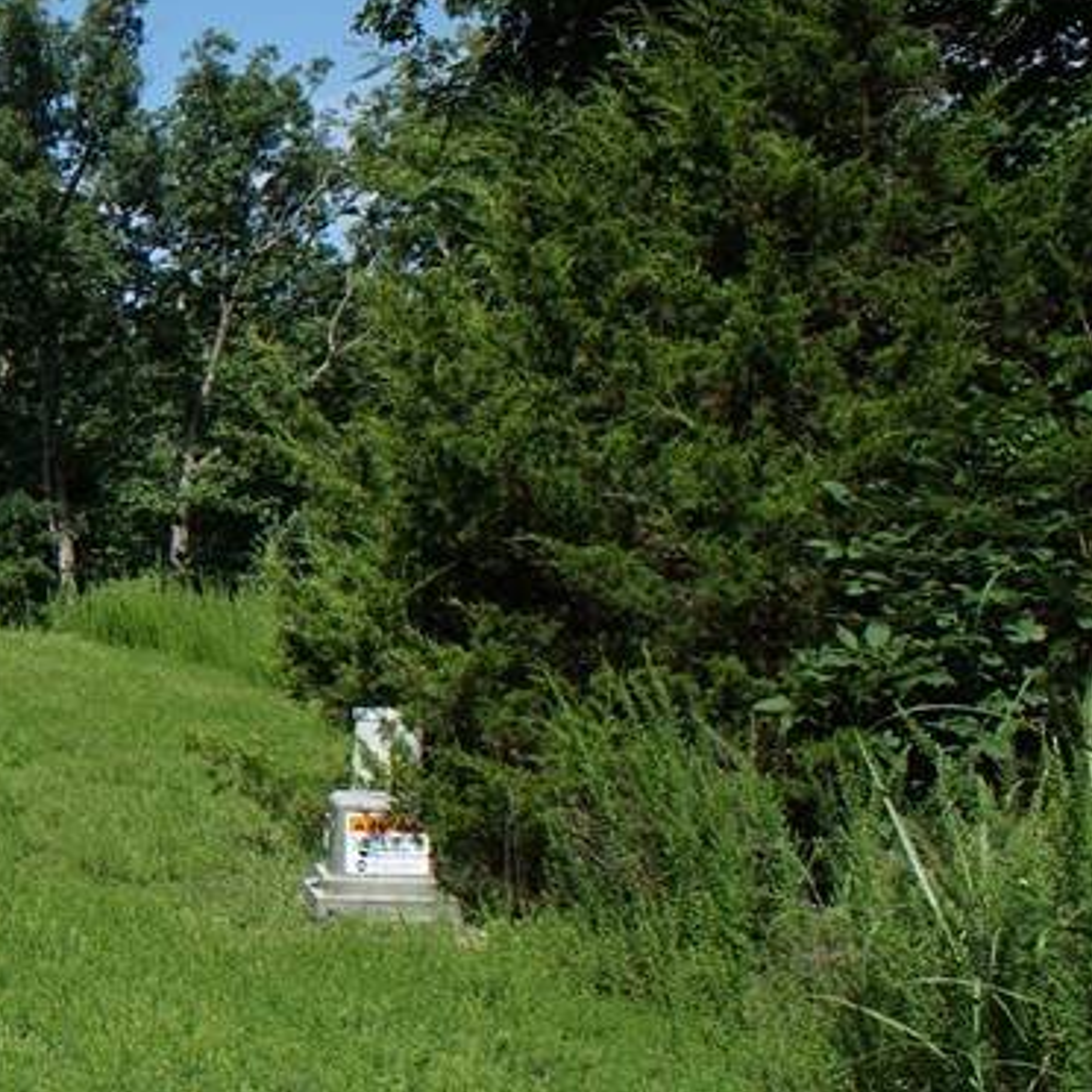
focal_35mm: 67
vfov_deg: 25.7
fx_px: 2391
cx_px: -411
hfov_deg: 22.4
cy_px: 420
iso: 100
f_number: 8
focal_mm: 18
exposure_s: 1/250
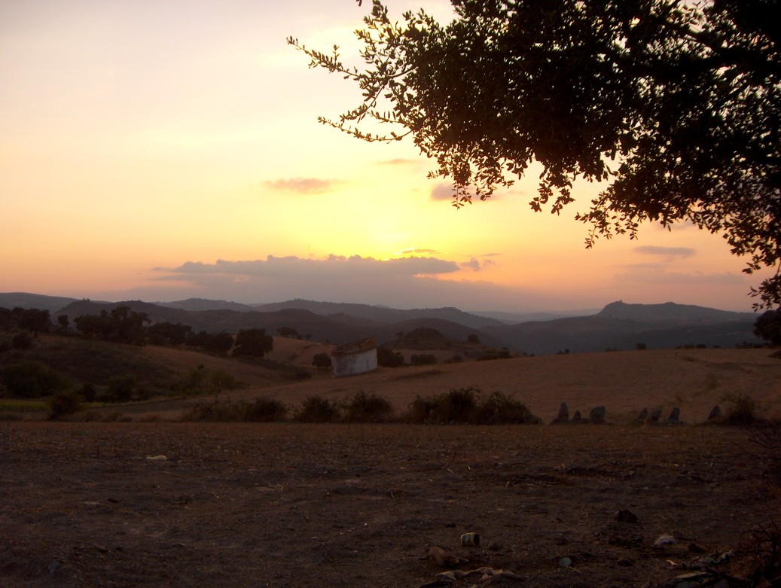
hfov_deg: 47.8
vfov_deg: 36.9
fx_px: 881
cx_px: 390
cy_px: 294
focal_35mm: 39
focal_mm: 8
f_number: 2.8
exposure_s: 1/503
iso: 100
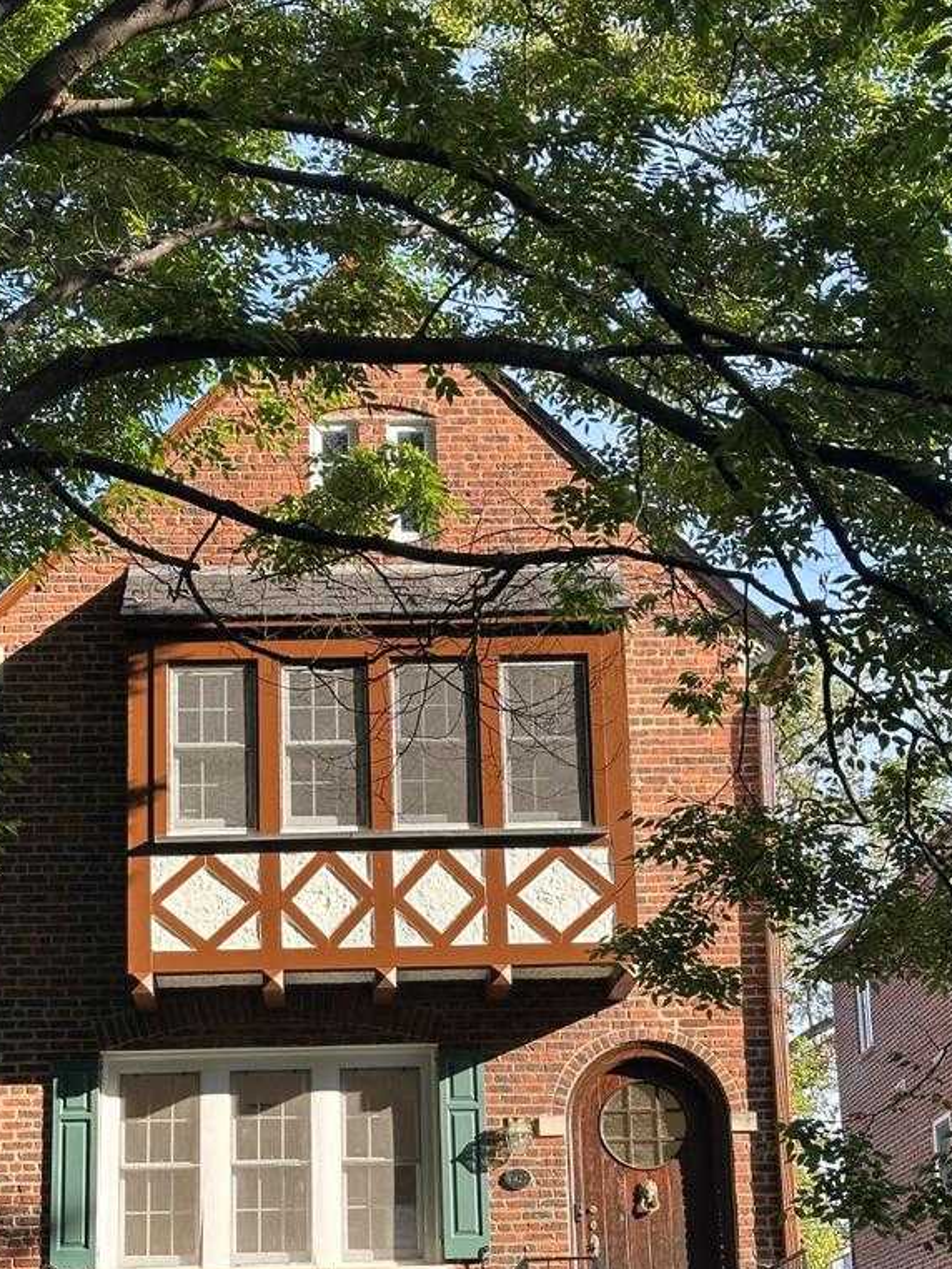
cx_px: 411
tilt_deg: +14.6
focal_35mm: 68
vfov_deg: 28.3
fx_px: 2492
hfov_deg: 21.6
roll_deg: -0.2
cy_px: 896
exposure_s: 1/734
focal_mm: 6.86
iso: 64
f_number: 1.78
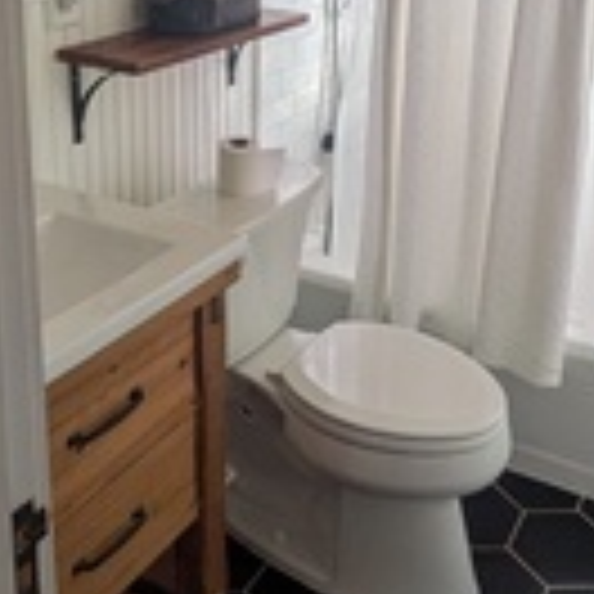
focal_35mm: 47
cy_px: 54
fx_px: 912
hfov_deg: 35.9
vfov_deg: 34.0
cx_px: 353
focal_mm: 1.83
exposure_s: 1/120
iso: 123
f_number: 2.2
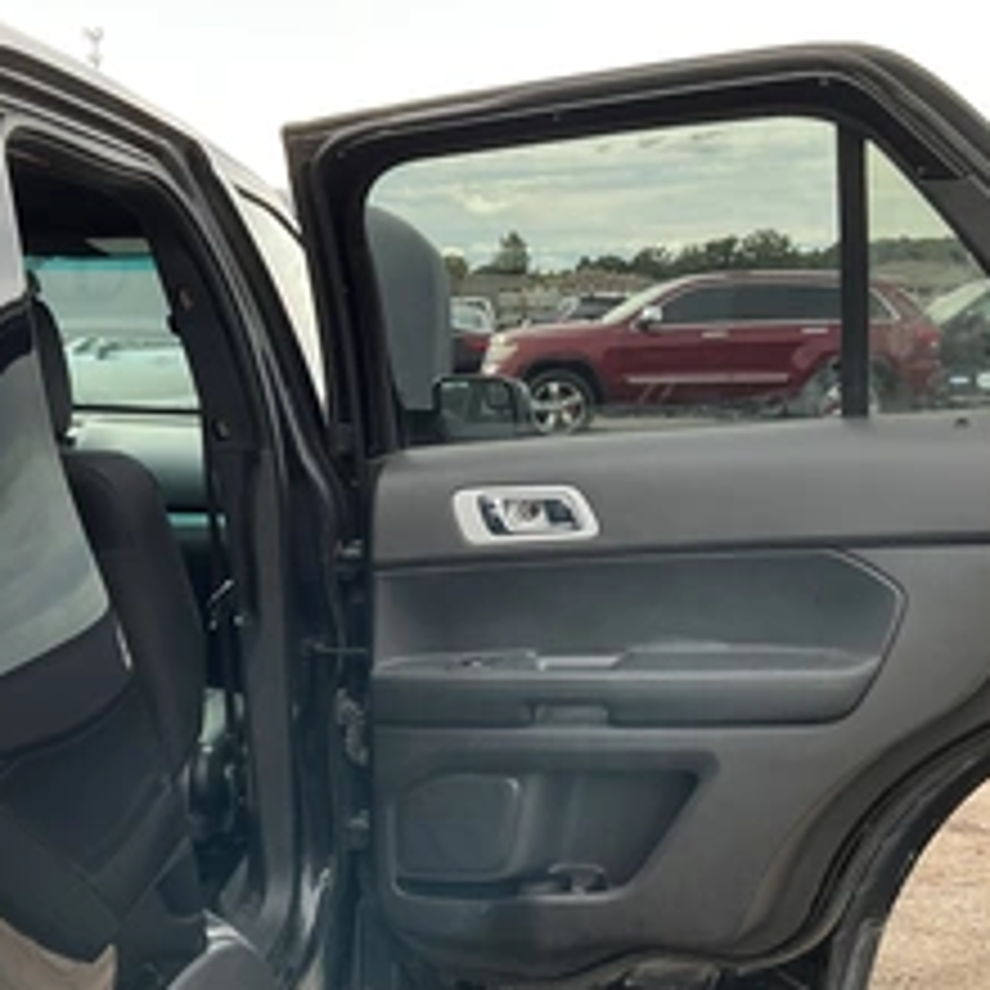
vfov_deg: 37.4
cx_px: 374
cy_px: 594
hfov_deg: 37.3
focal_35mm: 45
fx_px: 1456
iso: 20
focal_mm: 3
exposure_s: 1/241
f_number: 1.8
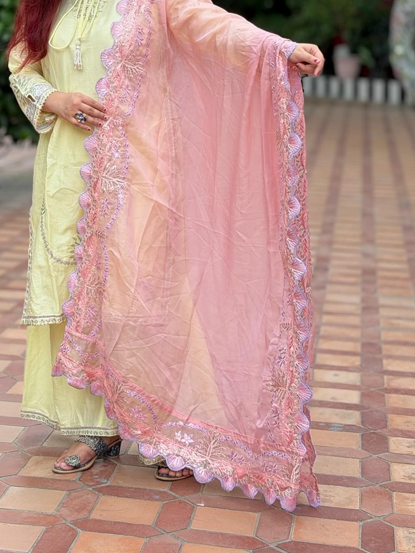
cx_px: 89
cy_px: 106
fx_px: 1279
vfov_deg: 24.0
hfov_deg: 18.3
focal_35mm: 80
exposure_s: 1/549
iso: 64
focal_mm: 6.76
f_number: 1.78
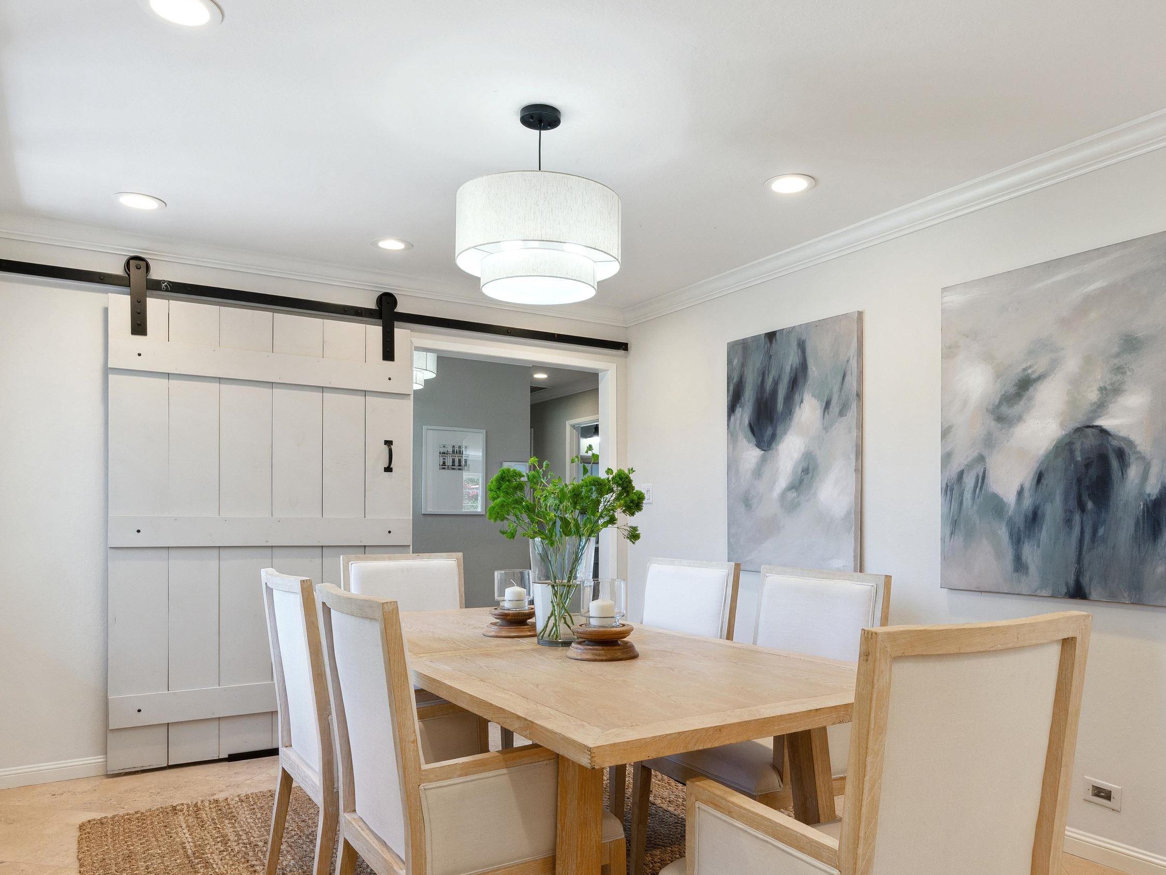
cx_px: 623
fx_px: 842
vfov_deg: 54.5
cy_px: 525
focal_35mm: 25
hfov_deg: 69.3
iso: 320
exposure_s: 1/15
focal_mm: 19
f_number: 10
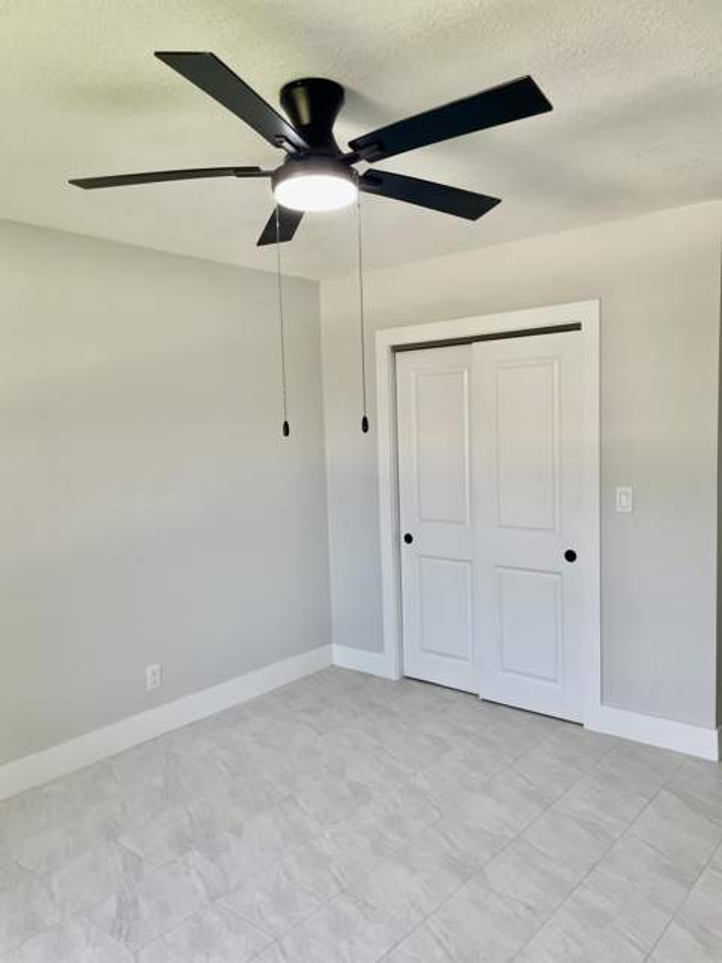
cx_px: 361
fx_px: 723
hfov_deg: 53.1
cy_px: 482
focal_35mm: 26
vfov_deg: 67.3
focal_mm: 4.2
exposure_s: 1/100
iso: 64
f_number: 1.6
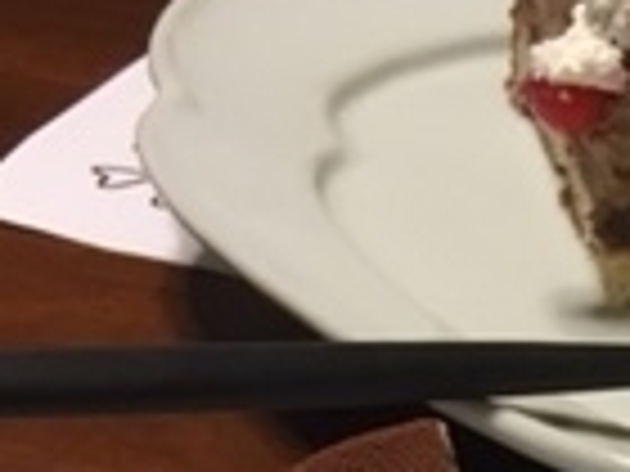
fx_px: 2421
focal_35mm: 133
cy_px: 908
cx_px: 1098
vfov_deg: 10.4
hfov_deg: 13.5
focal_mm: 4.15
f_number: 2.2
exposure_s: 1/30
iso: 80
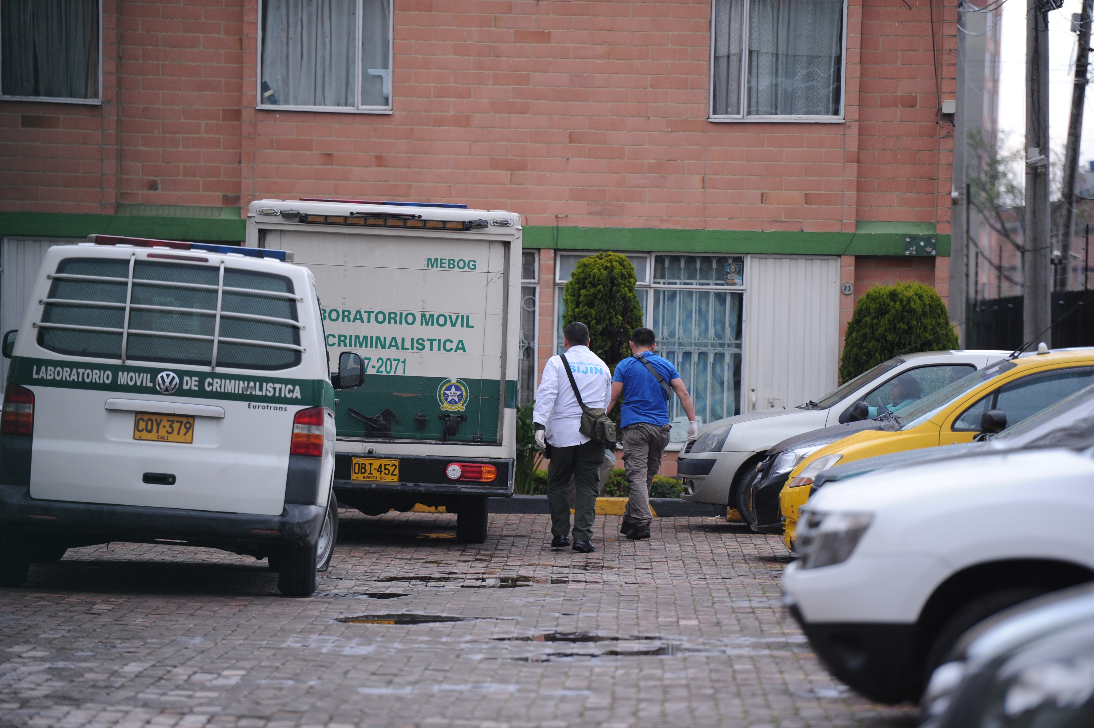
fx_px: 6074
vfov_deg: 6.9
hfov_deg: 10.3
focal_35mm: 200
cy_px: 364
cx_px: 547
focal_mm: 200
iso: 1000
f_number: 2.8
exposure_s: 1/500
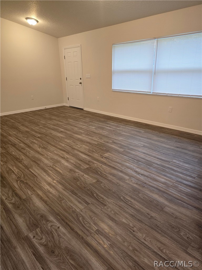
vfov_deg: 73.9
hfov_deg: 58.9
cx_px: 101
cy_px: 135
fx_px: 179
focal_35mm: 23
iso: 320
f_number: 1.7
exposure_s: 1/120
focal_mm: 6.3
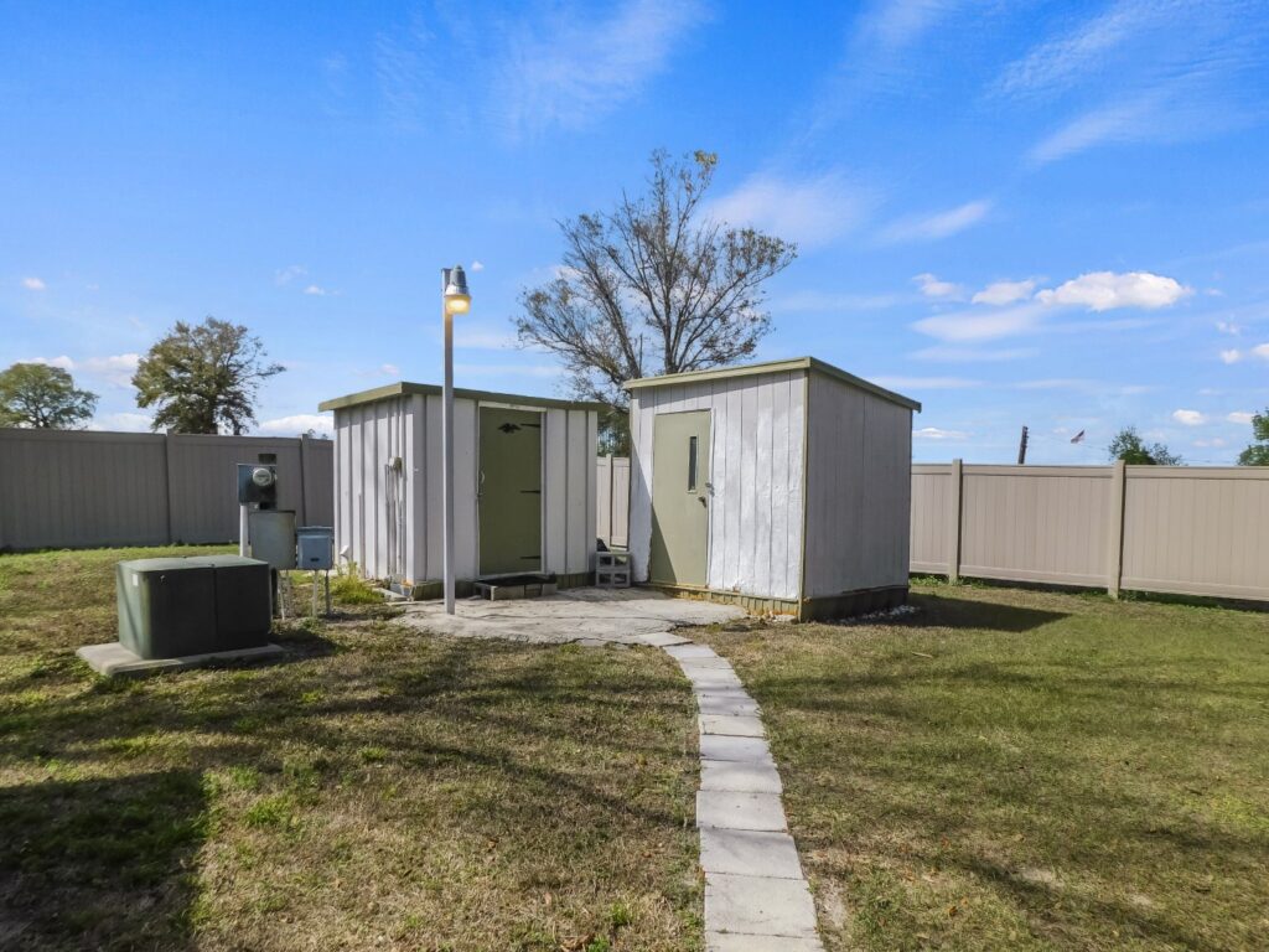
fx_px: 843
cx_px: 634
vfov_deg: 58.9
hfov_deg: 73.9
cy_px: 476
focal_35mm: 23
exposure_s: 1/500
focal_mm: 4
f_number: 6
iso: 125
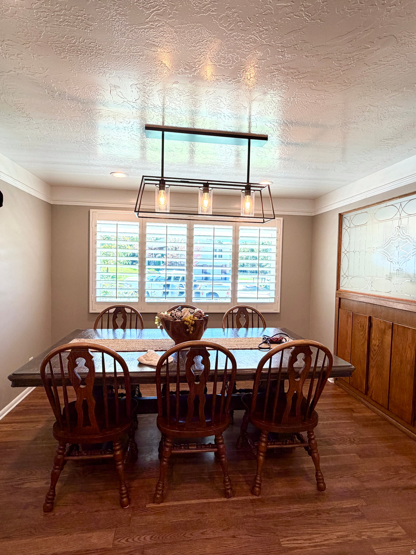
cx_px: 208
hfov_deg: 85.7
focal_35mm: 14
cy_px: 278
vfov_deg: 102.1
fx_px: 224
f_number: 2.2
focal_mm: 2.22
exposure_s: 1/120
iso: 100
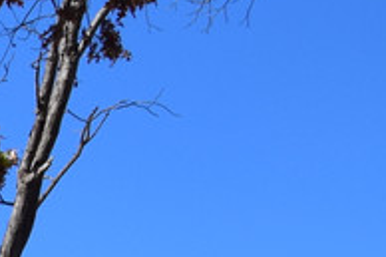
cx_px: -589
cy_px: 528
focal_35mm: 186
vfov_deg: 7.1
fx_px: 1993
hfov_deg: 9.6
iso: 360
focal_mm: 20
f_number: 11
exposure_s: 1/500
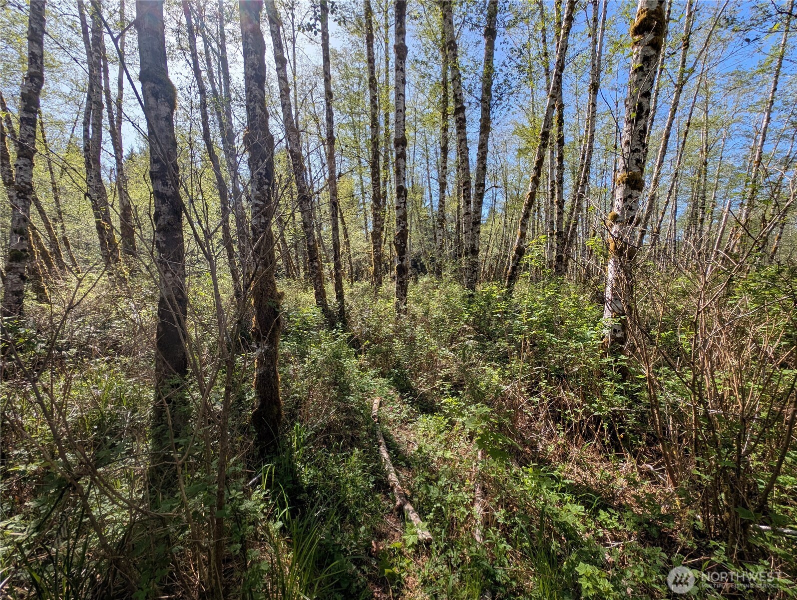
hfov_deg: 110.5
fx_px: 277
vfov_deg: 94.6
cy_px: 300
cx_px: 398
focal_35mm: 12
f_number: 1.95
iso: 37
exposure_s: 1/706
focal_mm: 2.23
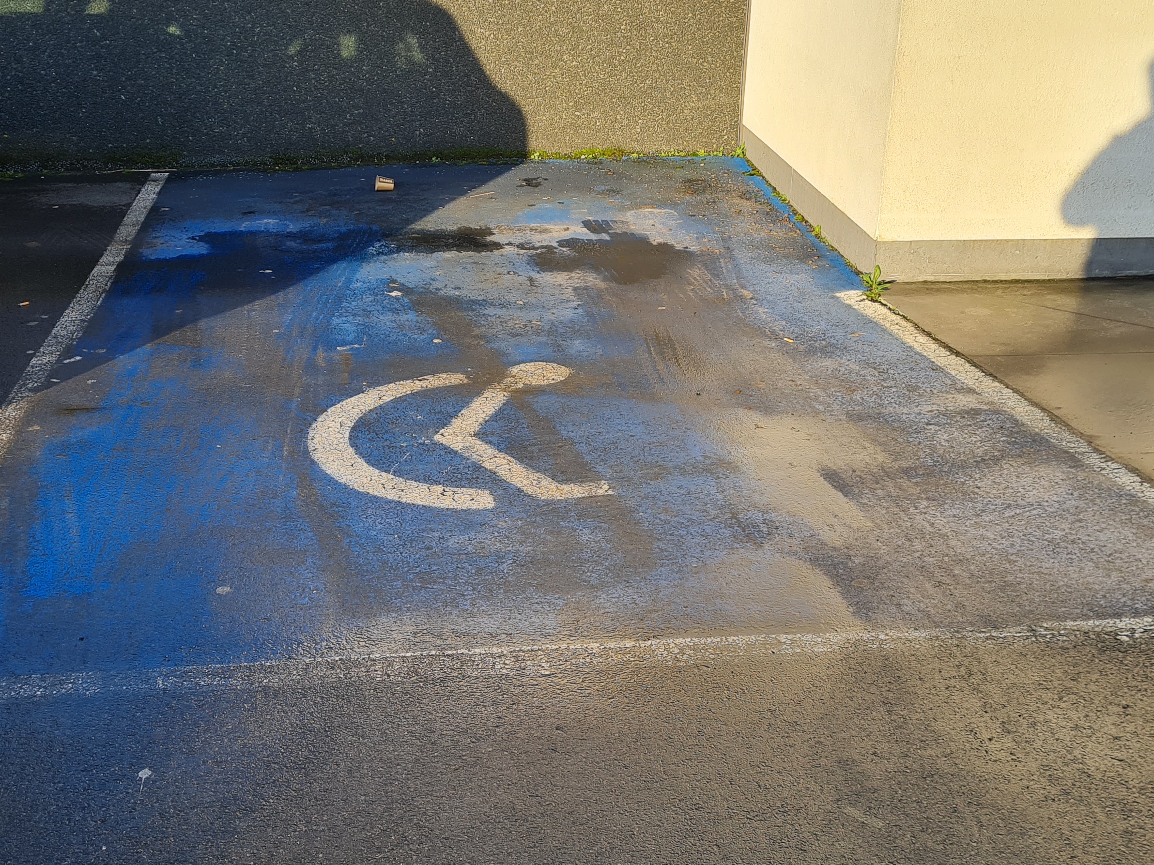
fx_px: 1467
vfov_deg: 32.8
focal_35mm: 44
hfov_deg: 42.9
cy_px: 501
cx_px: 533
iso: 50
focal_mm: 5.4
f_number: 1.8
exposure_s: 1/562
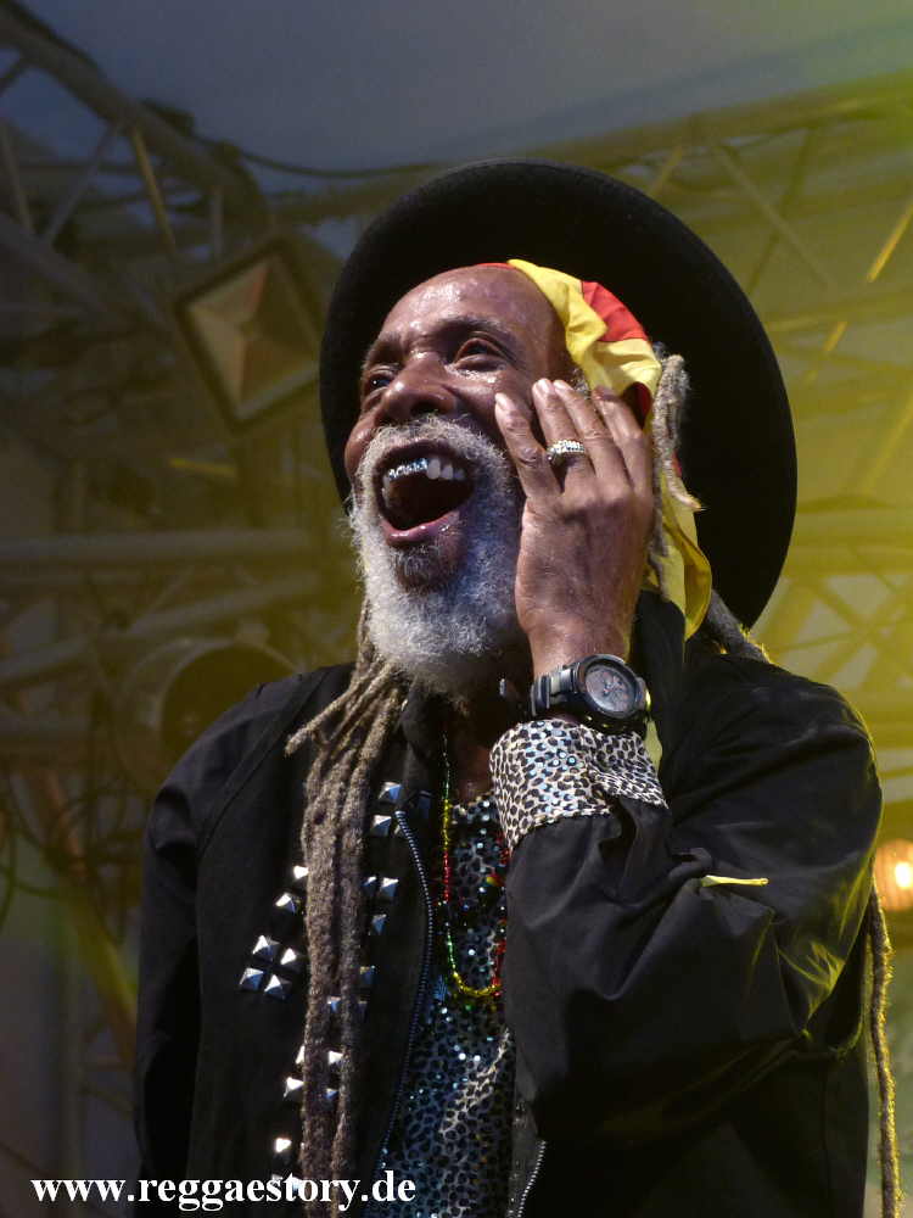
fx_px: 4853
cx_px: 456
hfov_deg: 10.7
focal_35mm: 138
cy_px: 609
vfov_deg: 14.3
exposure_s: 1/80
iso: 200
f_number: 2.8
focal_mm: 24.8
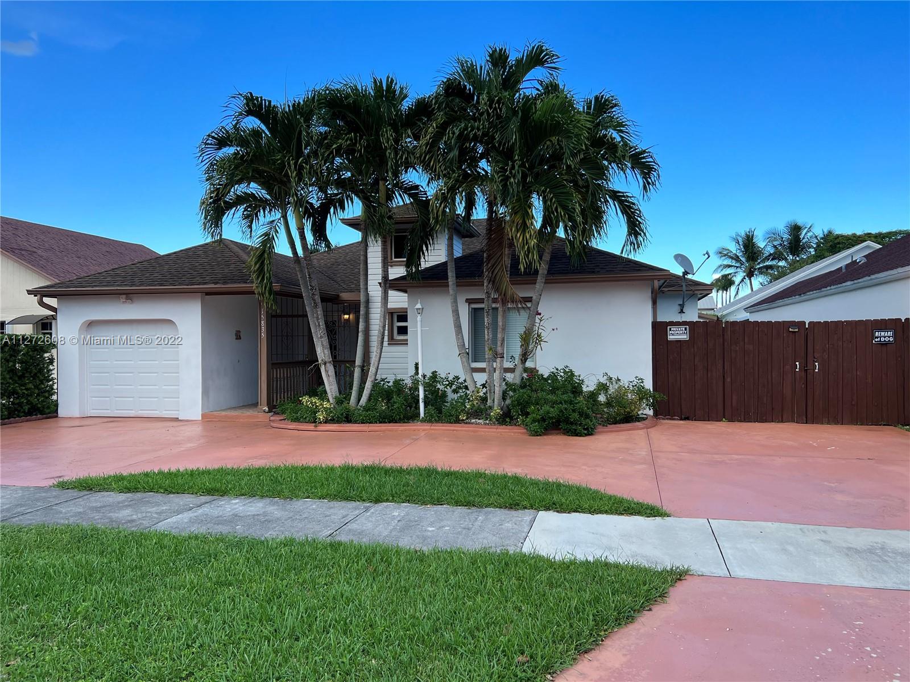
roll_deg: +0.2
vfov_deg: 53.1
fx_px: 683
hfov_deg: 67.3
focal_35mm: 26
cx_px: 455
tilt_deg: -0.5
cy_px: 341
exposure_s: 1/1100
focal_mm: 5.7
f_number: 1.5
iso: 50
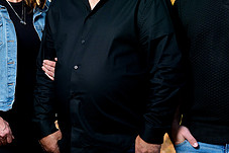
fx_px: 1138
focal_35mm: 179
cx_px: 68
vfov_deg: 7.7
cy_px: 66
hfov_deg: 11.5
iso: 400
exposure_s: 1/160
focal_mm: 70
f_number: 3.5
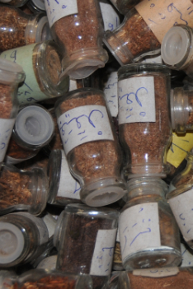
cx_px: 255
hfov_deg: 9.0
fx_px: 1202
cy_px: 76
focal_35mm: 149
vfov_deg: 13.7
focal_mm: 35
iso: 320
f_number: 4.2
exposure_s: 1/200
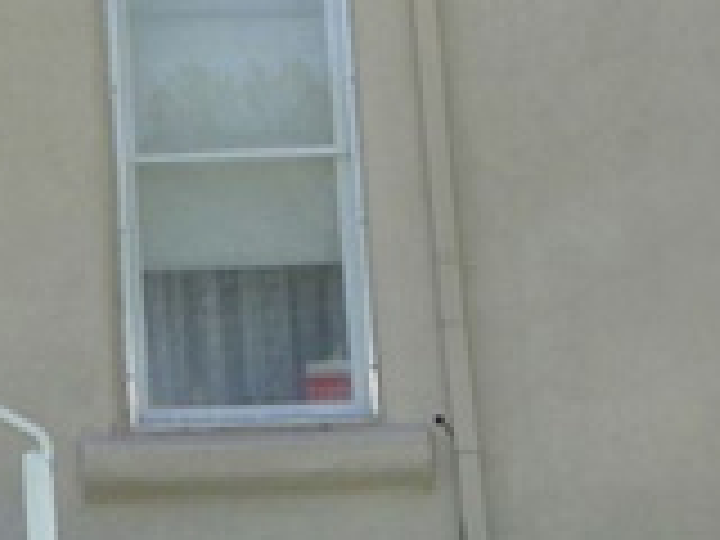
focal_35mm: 104
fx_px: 2163
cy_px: -225
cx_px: -171
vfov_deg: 13.5
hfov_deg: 17.9
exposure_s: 1/320
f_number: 4
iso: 64
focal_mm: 4.6
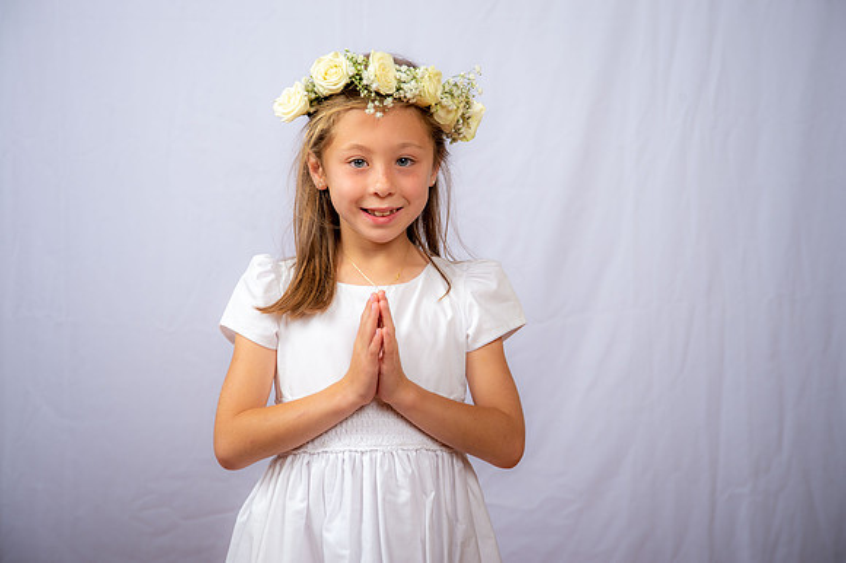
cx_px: 423
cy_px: 282
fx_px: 1644
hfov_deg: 28.9
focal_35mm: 70
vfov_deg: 19.4
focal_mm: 70
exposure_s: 1/160
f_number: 6.3
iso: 250
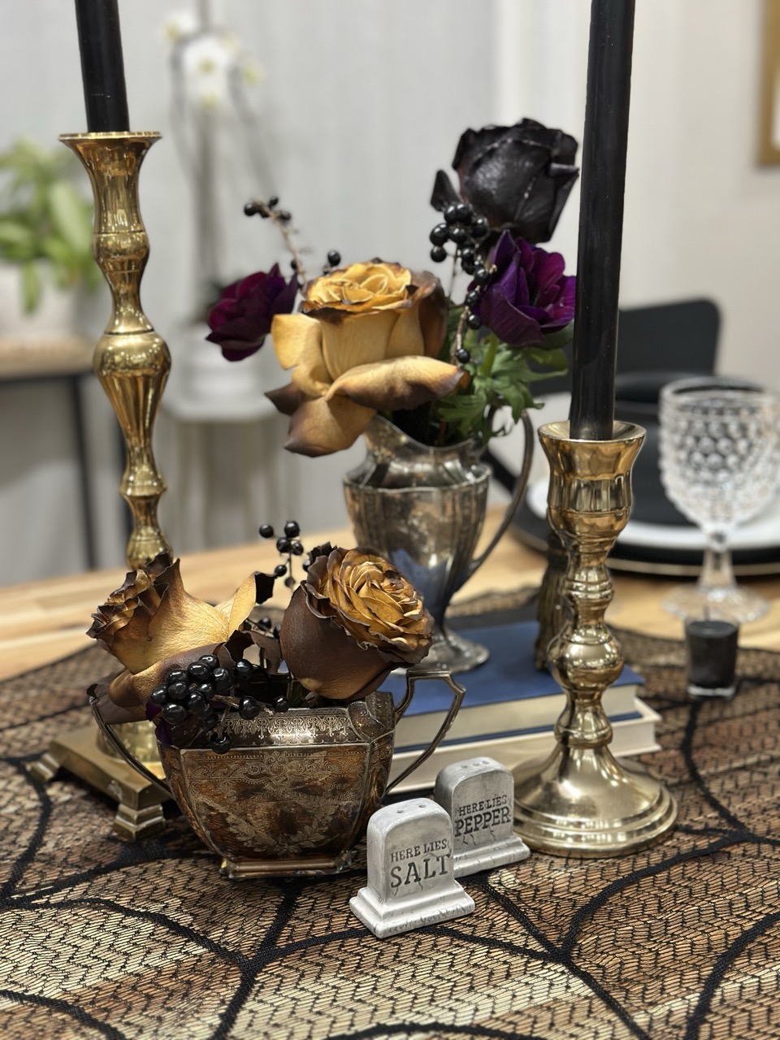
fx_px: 1442
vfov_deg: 39.7
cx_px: 390
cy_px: 520
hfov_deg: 30.3
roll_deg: +1.2
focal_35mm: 48
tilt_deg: -15.9
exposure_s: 1/60
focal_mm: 6.86
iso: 250
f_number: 1.78
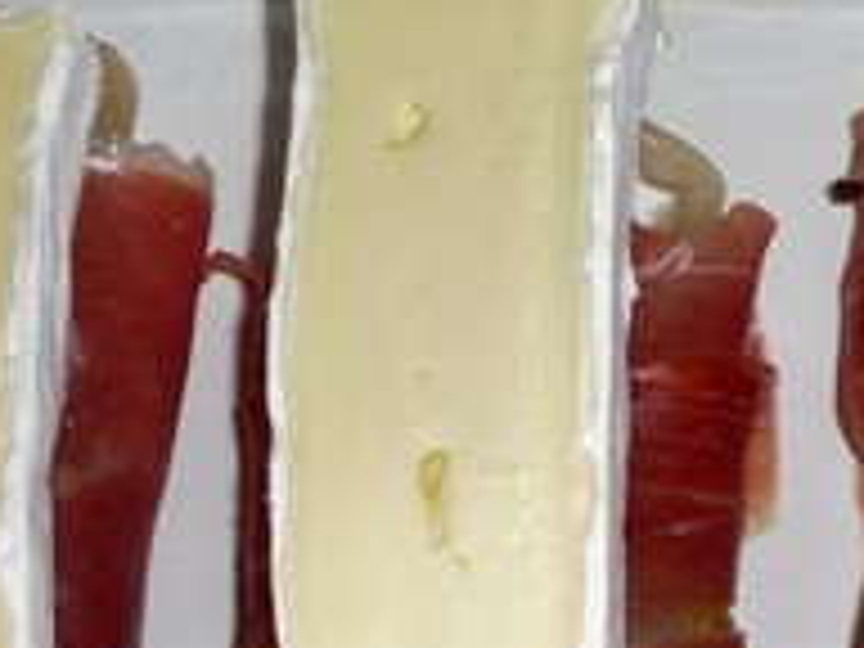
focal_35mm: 160
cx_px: 729
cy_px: 752
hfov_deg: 12.3
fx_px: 3994
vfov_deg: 9.2
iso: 100
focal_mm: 8
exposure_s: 1/30
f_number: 4.2
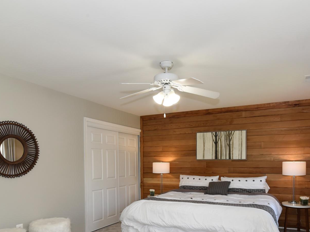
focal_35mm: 26
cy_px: 165
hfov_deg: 67.1
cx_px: 173
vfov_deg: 51.5
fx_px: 233
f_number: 10
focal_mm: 16
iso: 1250
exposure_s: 1/80
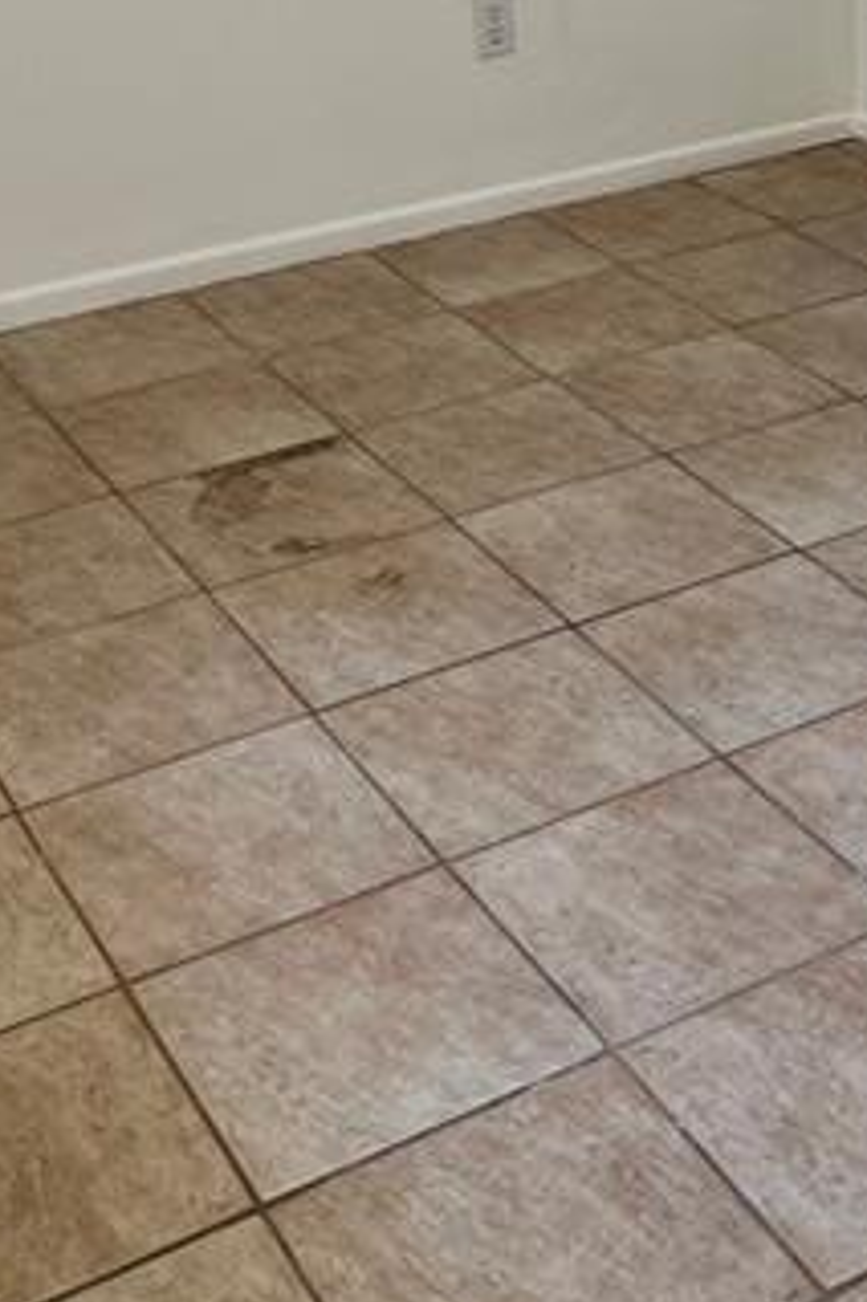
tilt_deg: -13.5
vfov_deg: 28.9
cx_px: 733
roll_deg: +2.1
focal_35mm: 65
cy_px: -12
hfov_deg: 20.6
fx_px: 2350
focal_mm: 5.7
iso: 50
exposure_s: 1/120
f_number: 1.5
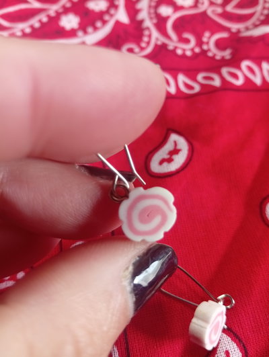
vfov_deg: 65.2
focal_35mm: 27
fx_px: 279
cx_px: 134
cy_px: 178
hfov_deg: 51.5
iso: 89
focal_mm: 3.84
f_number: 1.8
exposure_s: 1/100
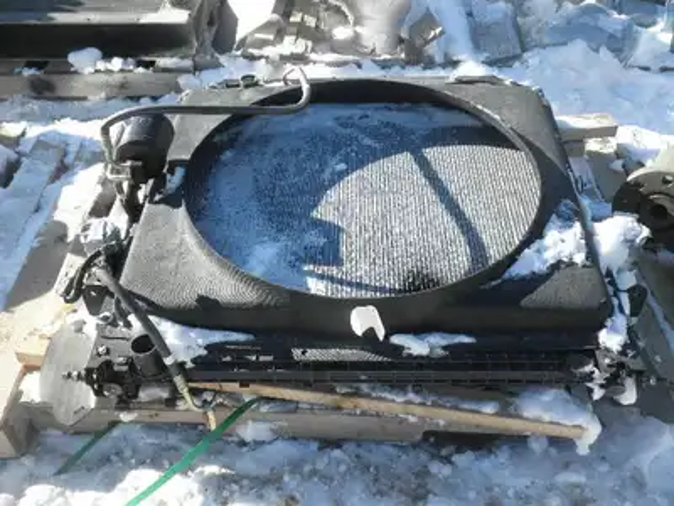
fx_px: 681
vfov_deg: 40.7
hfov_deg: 52.6
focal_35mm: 35
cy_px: 253
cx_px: 337
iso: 64
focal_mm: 6.1
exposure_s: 1/400
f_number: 3.2
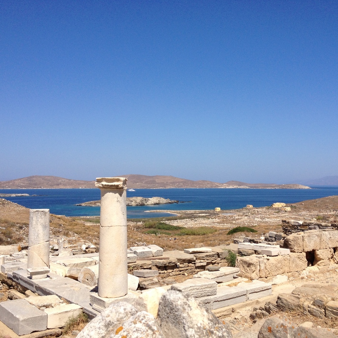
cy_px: 169
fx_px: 464
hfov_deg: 39.9
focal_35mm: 42
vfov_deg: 40.0
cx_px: 196
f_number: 2.4
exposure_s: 1/2632
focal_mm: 4.28
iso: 50
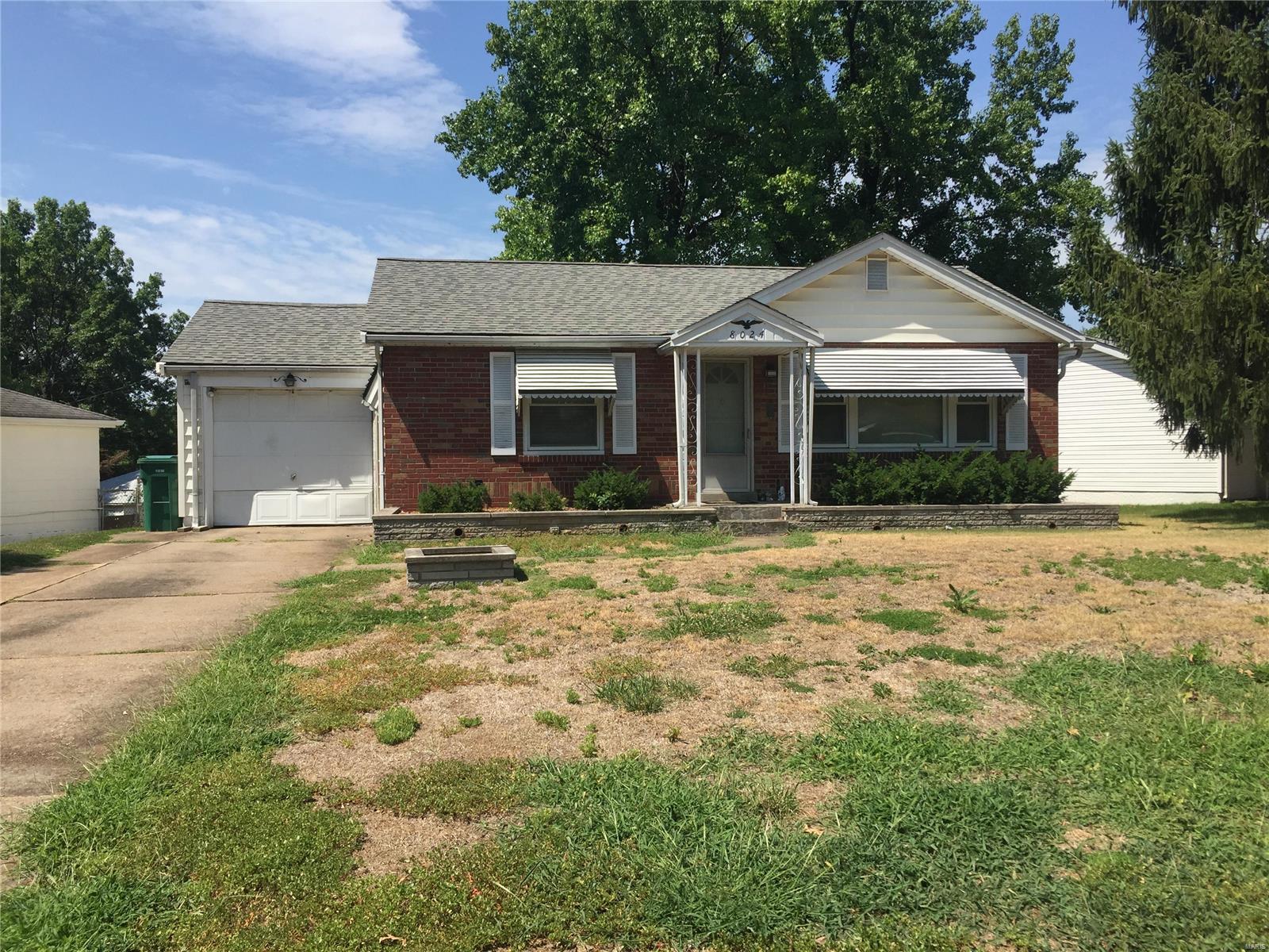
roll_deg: +0.2
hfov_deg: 61.7
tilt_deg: -1.8
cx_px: 634
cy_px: 476
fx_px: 1063
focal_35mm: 29
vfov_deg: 48.2
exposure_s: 1/1883
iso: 32
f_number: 2.2
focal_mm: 4.15
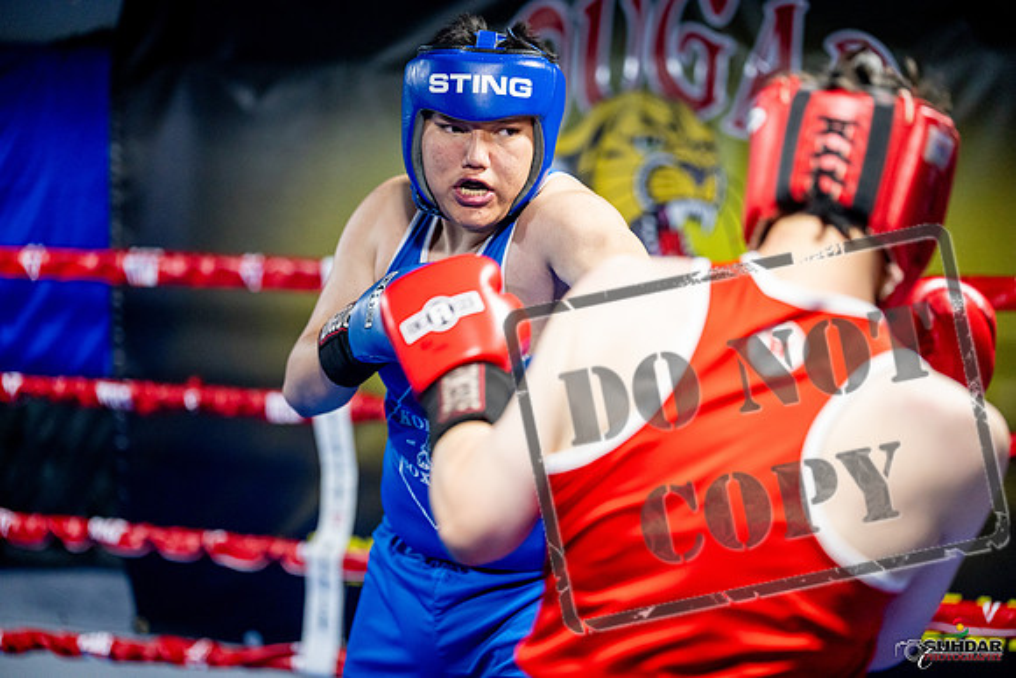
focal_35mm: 100
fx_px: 2823
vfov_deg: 13.7
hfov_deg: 20.4
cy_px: 339
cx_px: 508
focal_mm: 100
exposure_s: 1/1000
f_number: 2
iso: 4000
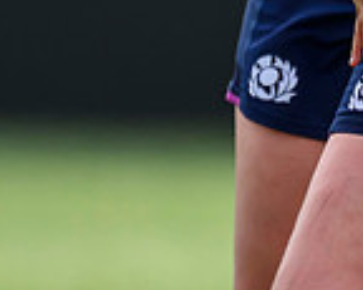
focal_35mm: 3707
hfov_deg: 0.5
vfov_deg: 0.4
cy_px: -177
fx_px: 39799
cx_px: 705
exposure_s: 1/2000
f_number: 4
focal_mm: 560
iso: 500
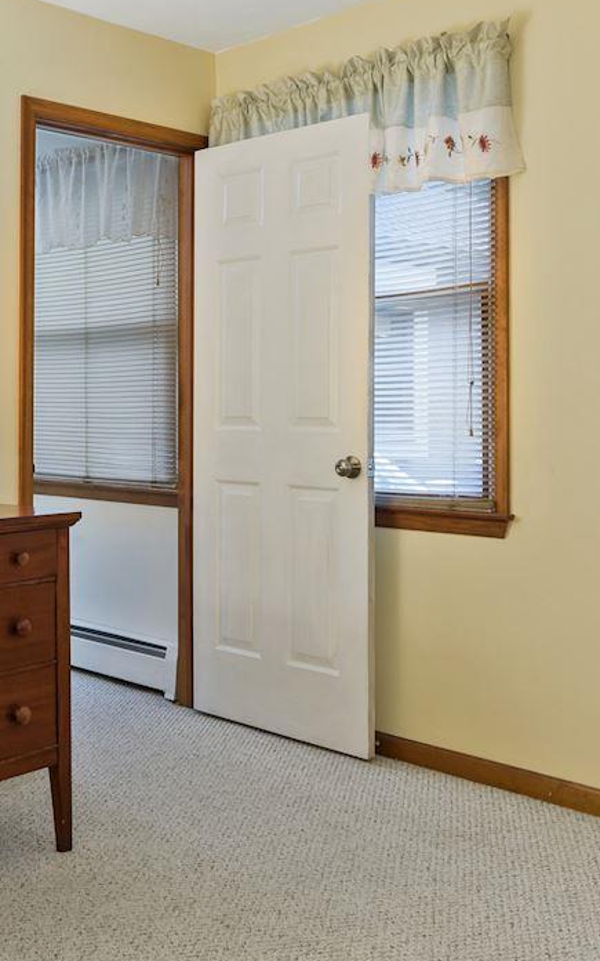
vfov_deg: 48.1
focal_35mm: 41
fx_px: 1073
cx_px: 121
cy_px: 422
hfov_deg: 30.5
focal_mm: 14
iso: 200
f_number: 8
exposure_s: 2
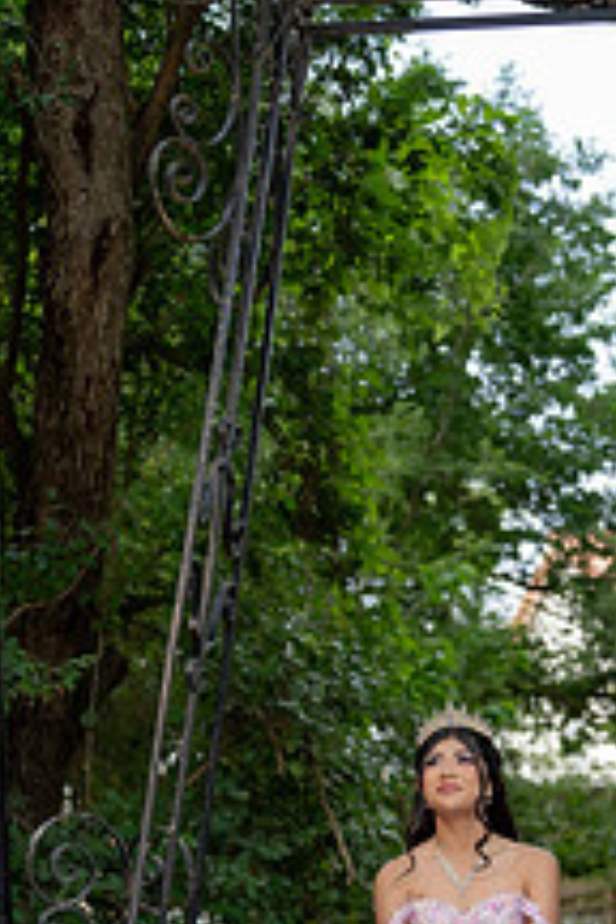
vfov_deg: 20.9
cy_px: 770
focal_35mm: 96
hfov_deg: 14.2
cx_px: 402
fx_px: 2464
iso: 160
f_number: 2.2
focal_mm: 46
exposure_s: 1/500
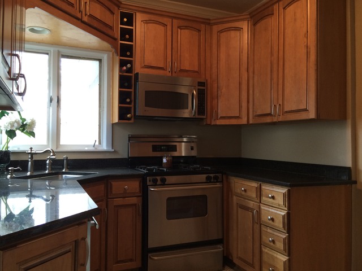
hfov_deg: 61.7
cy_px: 136
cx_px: 181
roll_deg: +1.4
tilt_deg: +1.1
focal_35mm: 29
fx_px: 303
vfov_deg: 48.2
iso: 100
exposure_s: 1/30
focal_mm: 4.15
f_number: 2.2
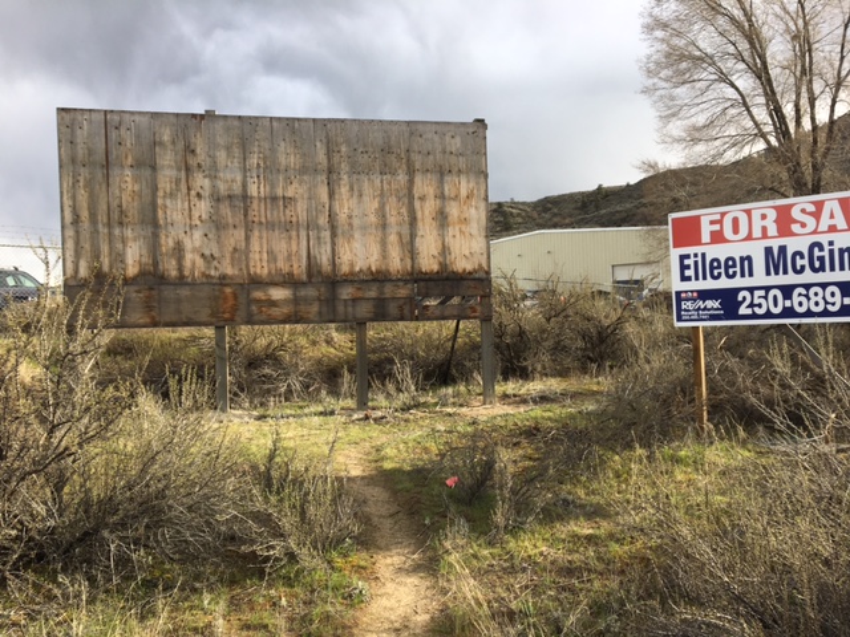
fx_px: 712
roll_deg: +1.3
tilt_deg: +1.2
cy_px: 318
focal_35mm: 29
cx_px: 425
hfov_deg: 61.7
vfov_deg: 48.2
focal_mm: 4.15
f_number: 2.2
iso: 25
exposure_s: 1/418
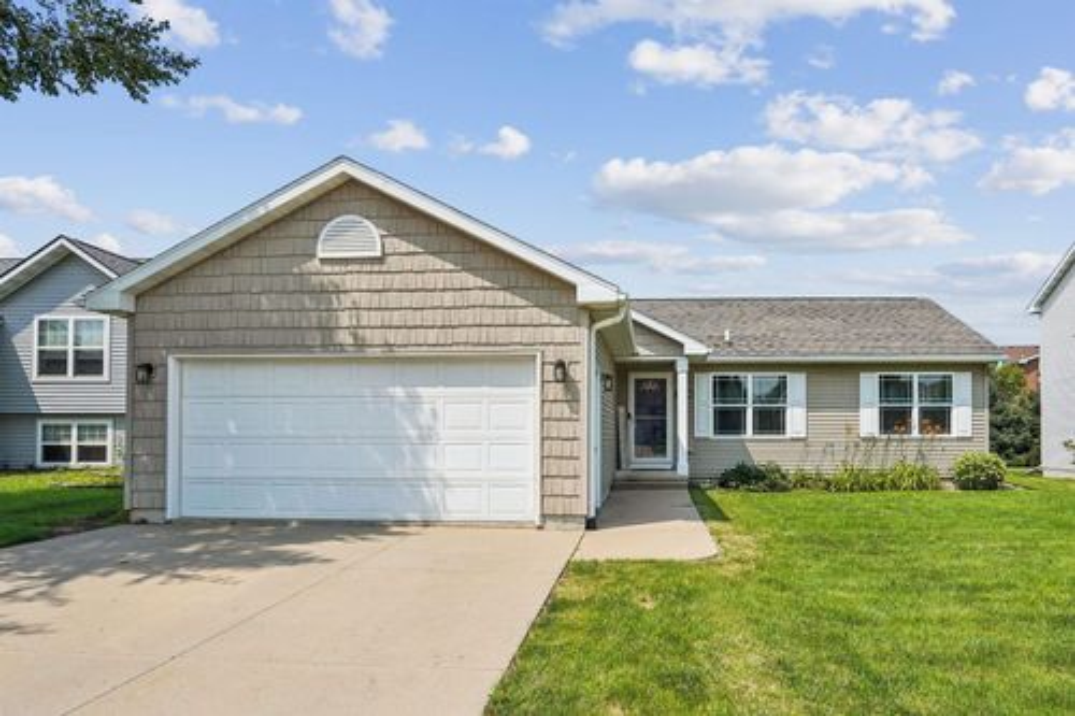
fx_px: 478
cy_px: 358
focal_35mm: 16
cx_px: 538
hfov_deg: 96.8
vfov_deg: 73.7
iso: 400
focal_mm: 16
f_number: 9
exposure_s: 1/1250
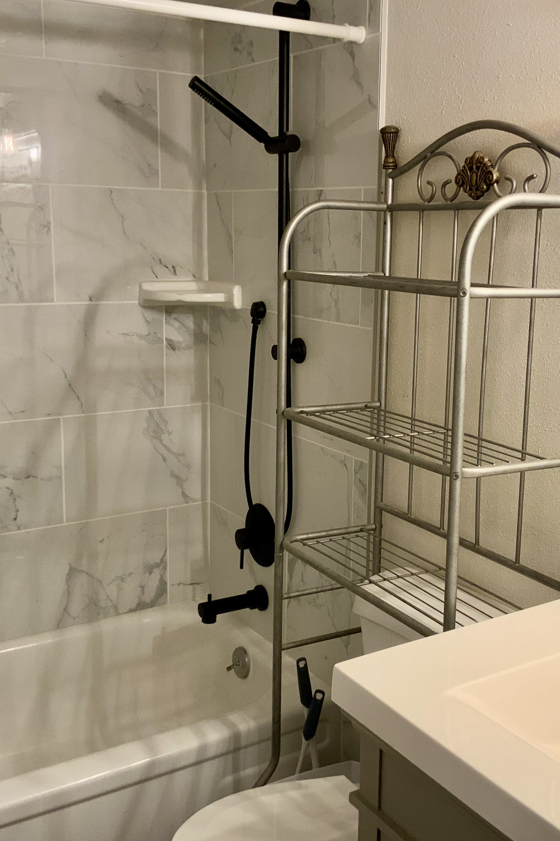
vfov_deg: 47.4
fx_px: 957
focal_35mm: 41
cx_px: 349
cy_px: 419
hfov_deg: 32.5
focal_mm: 3
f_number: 1.8
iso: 80
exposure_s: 1/60
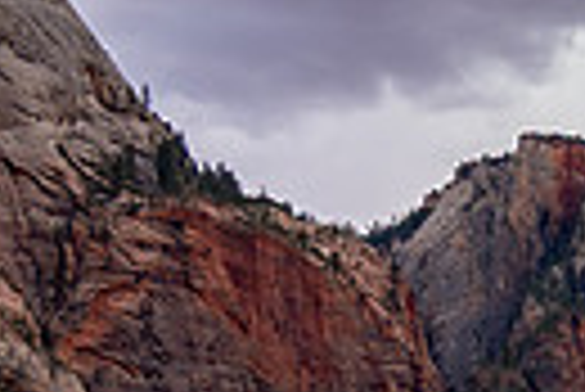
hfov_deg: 10.9
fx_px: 2440
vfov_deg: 9.0
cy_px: 583
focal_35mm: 150
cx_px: 1537
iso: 400
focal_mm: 24
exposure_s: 1/640
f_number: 7.1
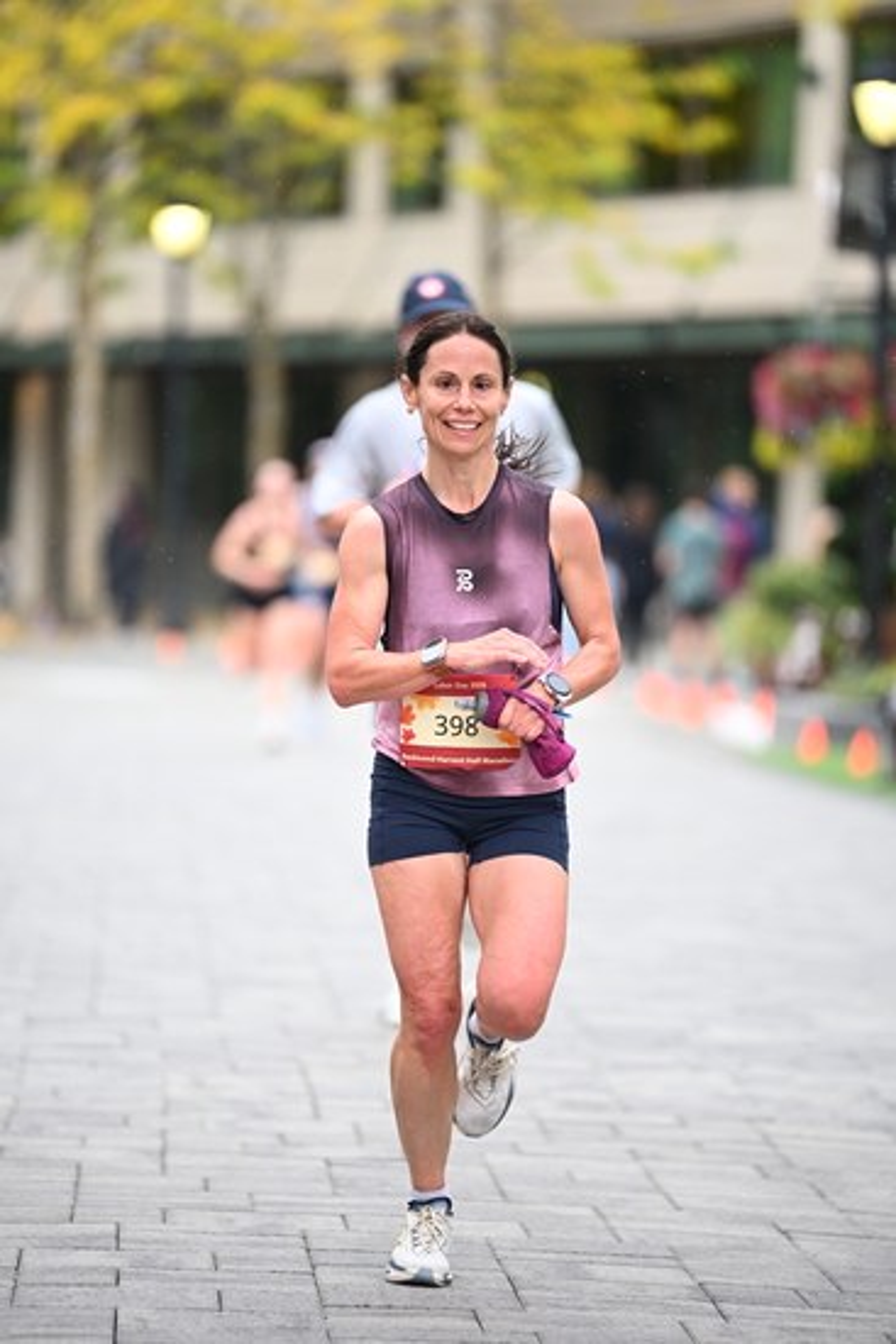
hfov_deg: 6.9
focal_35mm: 200
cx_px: 448
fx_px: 7461
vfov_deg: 10.3
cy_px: 672
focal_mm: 200
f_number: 2.8
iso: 1250
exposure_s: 1/1250
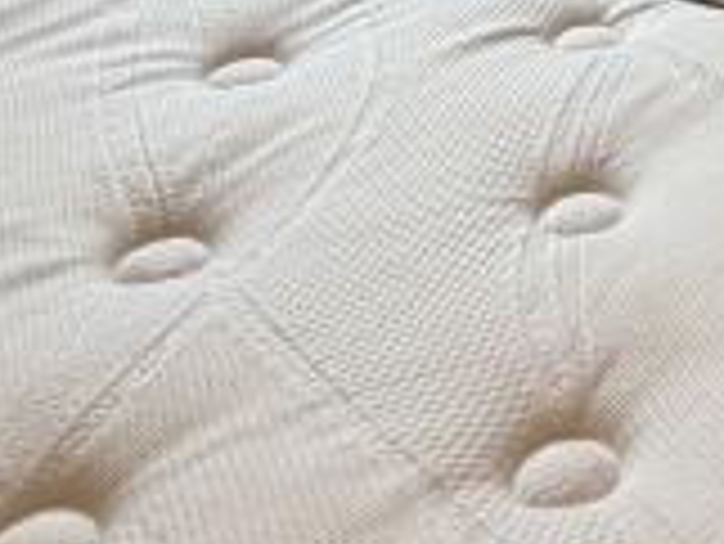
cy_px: -944
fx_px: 1863
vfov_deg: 11.7
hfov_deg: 18.9
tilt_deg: +3.2
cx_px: 1138
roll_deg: +0.3
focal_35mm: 89
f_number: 2.2
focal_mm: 2.22
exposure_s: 1/121
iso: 64
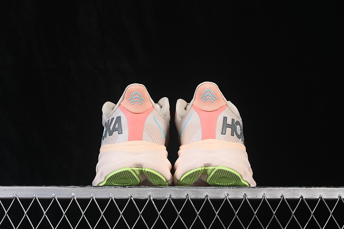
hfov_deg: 27.0
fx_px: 717
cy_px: 114
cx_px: 172
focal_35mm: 75
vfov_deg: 18.2
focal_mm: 50
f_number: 8
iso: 160
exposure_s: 1/80
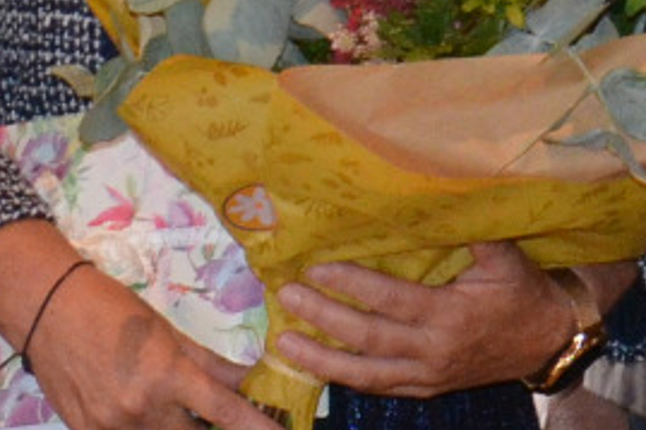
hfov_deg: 7.7
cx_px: -36
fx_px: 4798
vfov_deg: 5.0
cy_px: -485
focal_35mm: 268
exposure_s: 1/60
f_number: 4
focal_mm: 25
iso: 1600
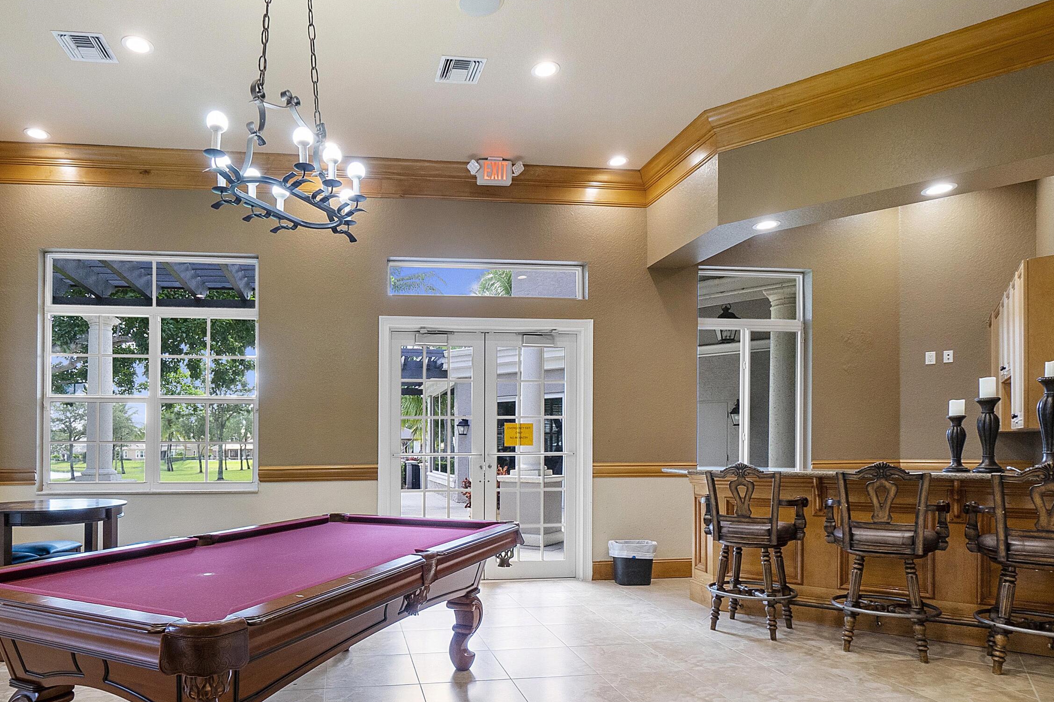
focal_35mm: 20
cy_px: 454
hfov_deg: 82.9
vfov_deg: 60.8
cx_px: 417
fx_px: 585
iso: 250
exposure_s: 1/100
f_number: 7.1
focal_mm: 10
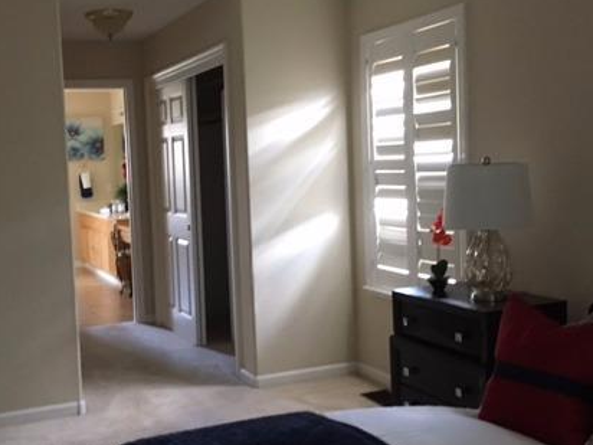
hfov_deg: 41.6
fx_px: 771
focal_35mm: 45
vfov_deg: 32.2
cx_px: 202
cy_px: 222
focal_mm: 4.15
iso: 200
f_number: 2.2
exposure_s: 1/24
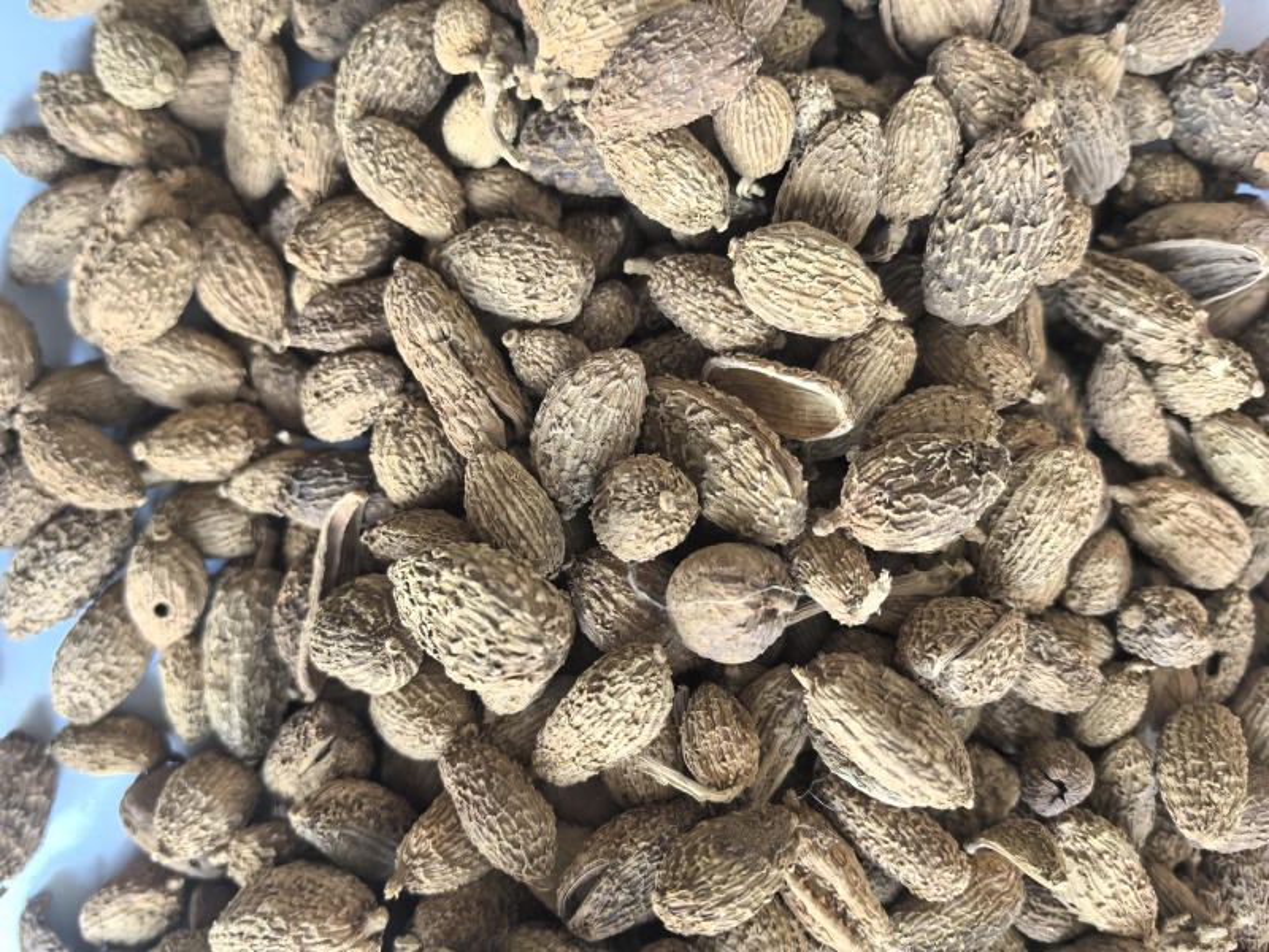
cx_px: 634
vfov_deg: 51.4
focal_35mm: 27
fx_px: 990
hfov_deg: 65.3
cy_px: 476
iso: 250
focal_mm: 5.75
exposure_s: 1/100
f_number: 2
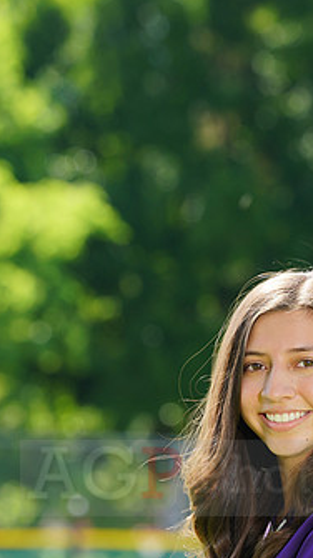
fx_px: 7642
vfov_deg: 4.2
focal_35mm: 517
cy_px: 463
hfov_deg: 2.3
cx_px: 318
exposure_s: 1/125
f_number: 10
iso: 200
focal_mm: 285
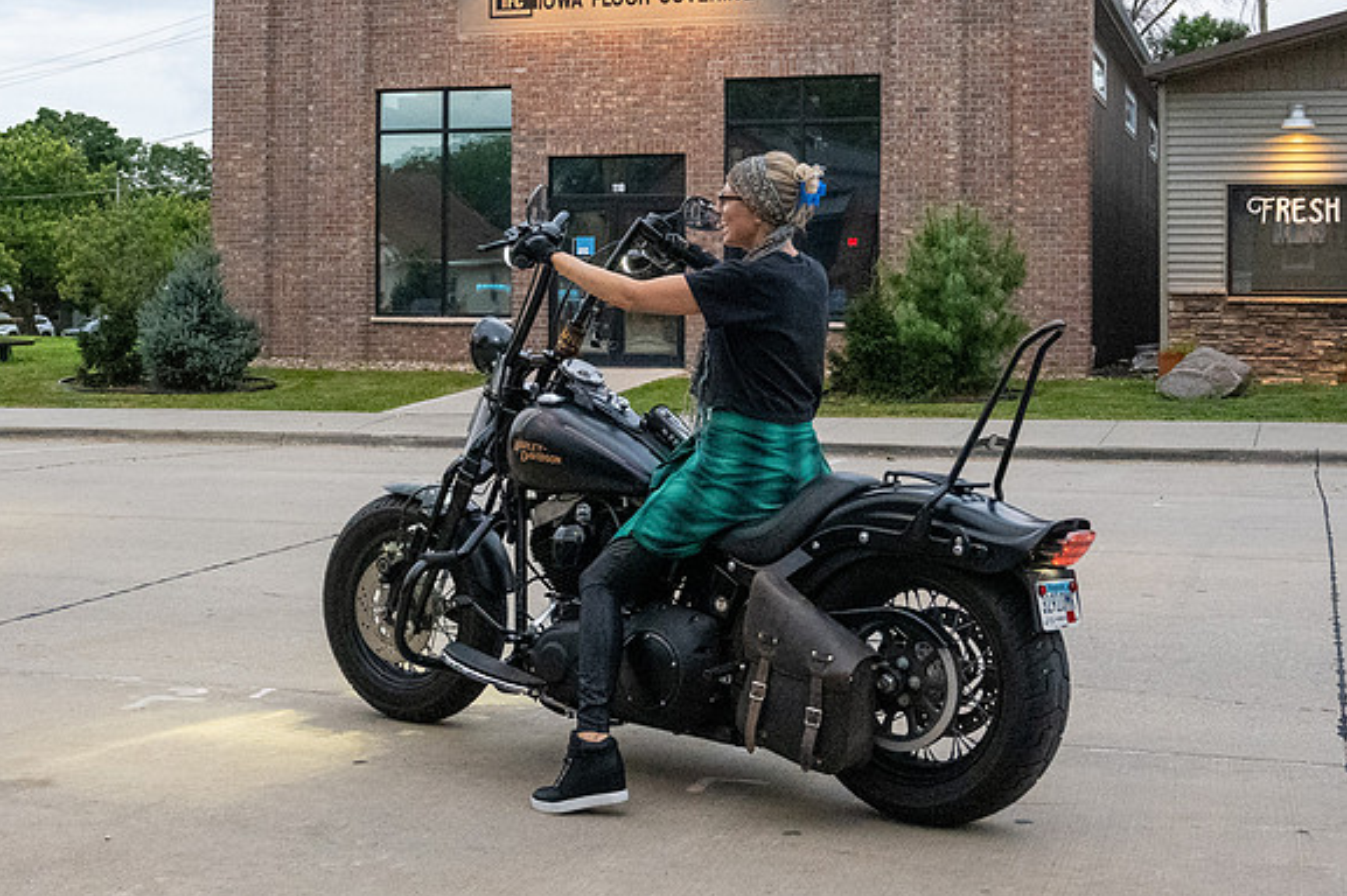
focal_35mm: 53
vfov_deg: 25.3
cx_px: 569
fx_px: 1982
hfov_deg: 37.5
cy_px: 263
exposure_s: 1/200
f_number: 5
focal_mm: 24
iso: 6400
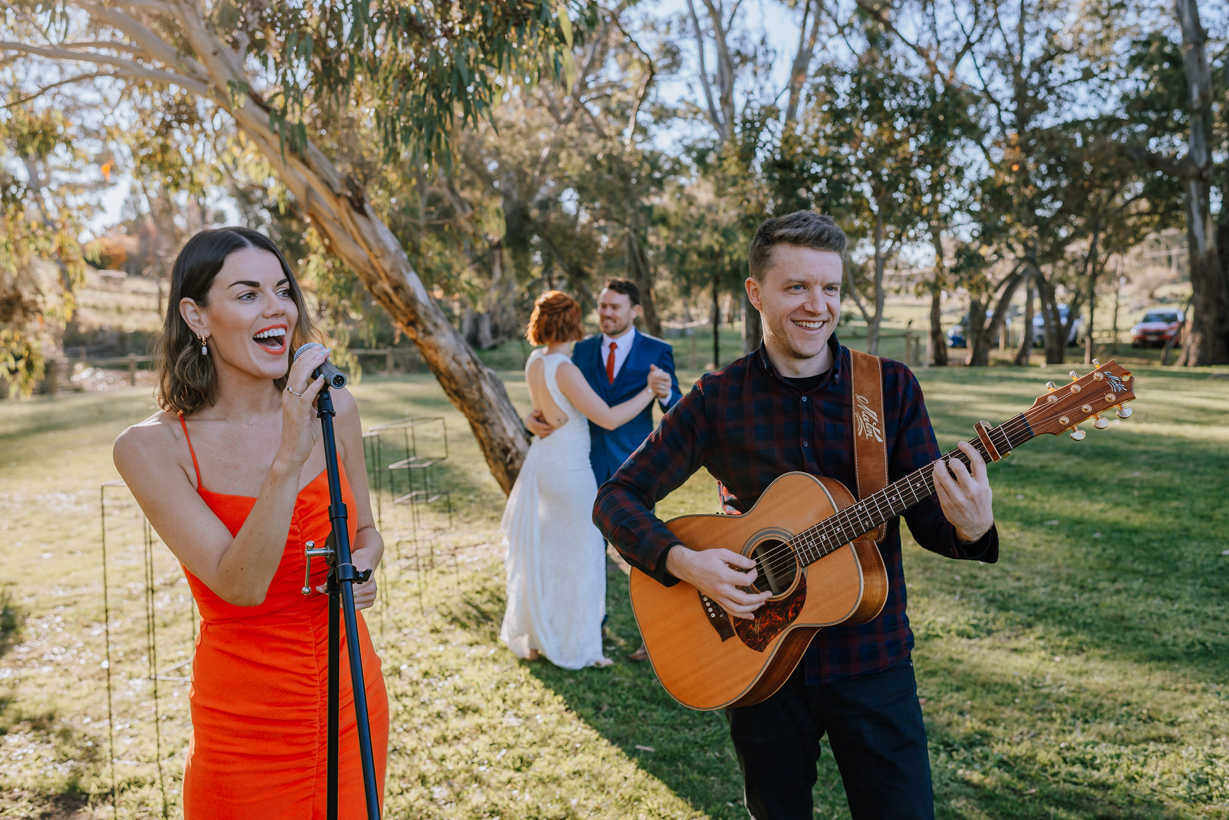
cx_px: 614
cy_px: 410
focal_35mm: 35
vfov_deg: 37.9
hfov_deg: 54.4
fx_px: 1195
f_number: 4.5
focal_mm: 35
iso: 180
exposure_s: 1/320
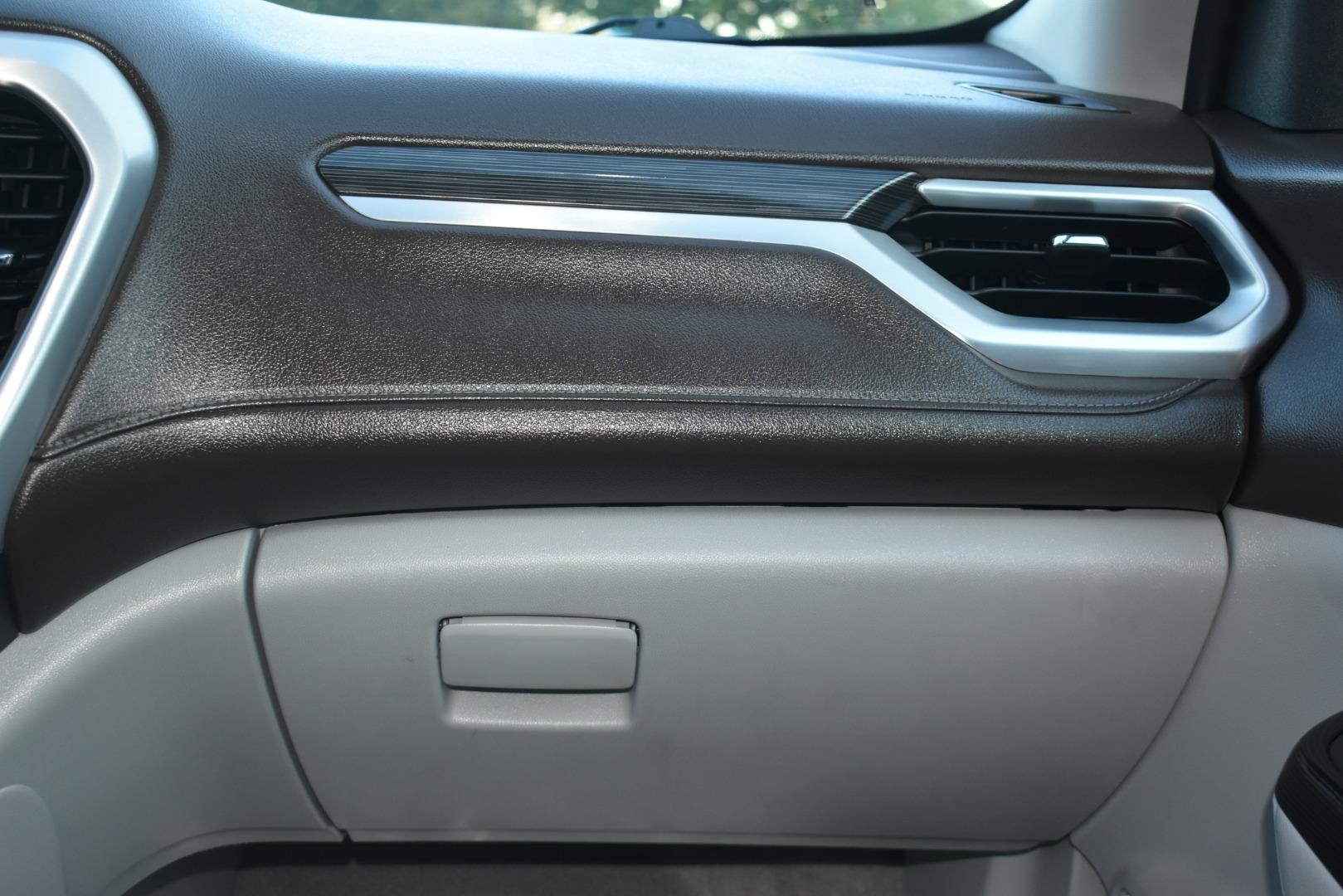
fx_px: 1567
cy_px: 448
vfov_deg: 31.9
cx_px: 672
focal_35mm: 42
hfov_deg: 46.4
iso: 800
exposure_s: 1/80
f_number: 4.5
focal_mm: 28
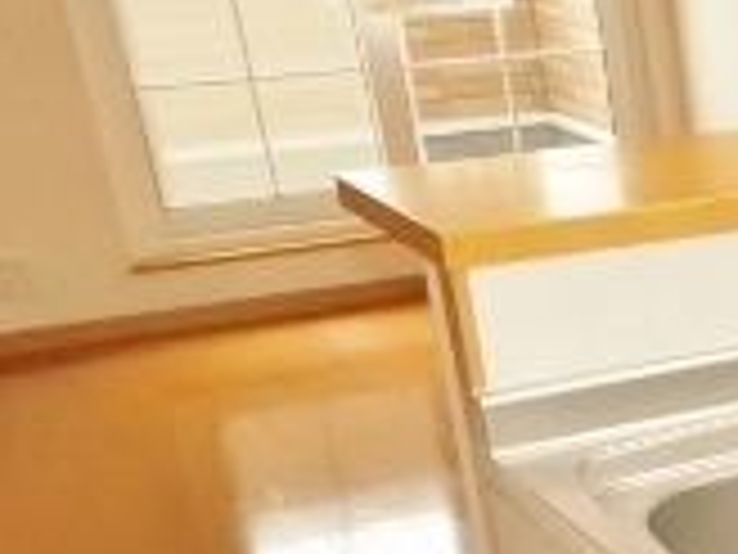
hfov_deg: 17.3
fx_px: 1919
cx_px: 1364
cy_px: 640
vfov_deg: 15.9
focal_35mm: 90
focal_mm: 4
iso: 200
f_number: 3
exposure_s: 1/30
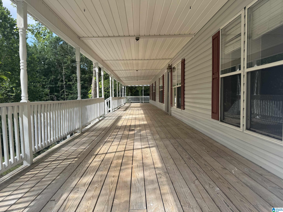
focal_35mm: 24
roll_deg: +0.4
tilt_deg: -3.5
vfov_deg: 56.8
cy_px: 106
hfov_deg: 71.6
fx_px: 196
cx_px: 142
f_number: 1.78
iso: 80
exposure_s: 1/966
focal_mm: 6.76
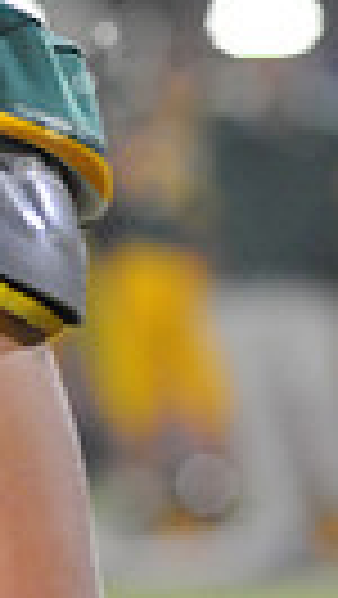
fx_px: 9796
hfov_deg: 2.0
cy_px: -112
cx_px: -288
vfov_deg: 3.5
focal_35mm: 616
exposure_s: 1/160
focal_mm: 135
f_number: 4
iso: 4000
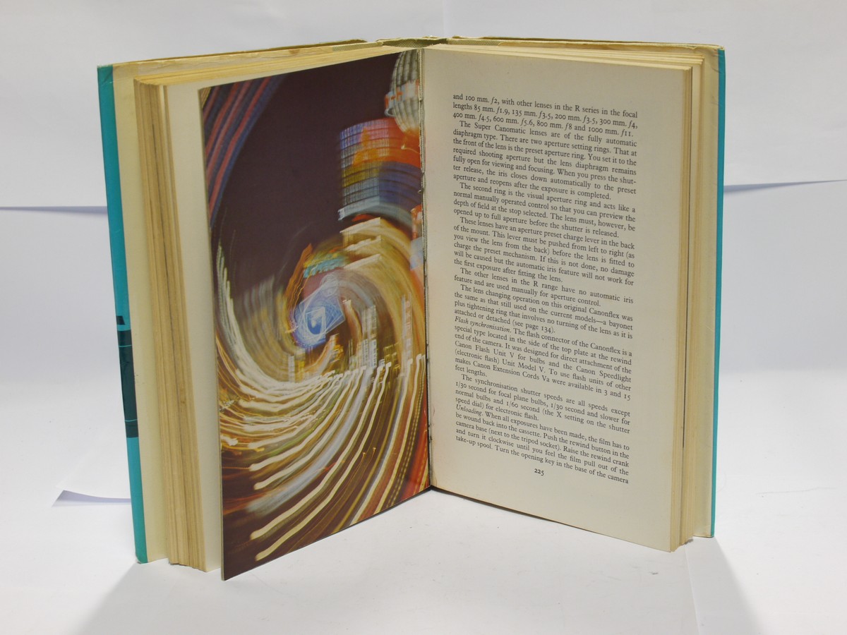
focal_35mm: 60
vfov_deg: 24.4
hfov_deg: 32.2
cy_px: 318
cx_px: 424
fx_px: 1468
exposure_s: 1/15
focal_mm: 30
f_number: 8
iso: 400
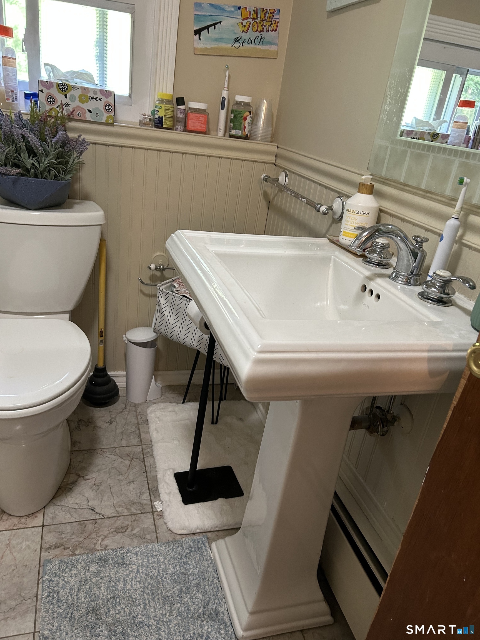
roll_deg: -8.2
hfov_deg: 53.1
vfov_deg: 67.3
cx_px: 240
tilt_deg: -25.0
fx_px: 481
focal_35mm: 26
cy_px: 320
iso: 250
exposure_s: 1/60
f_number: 1.5
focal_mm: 5.7
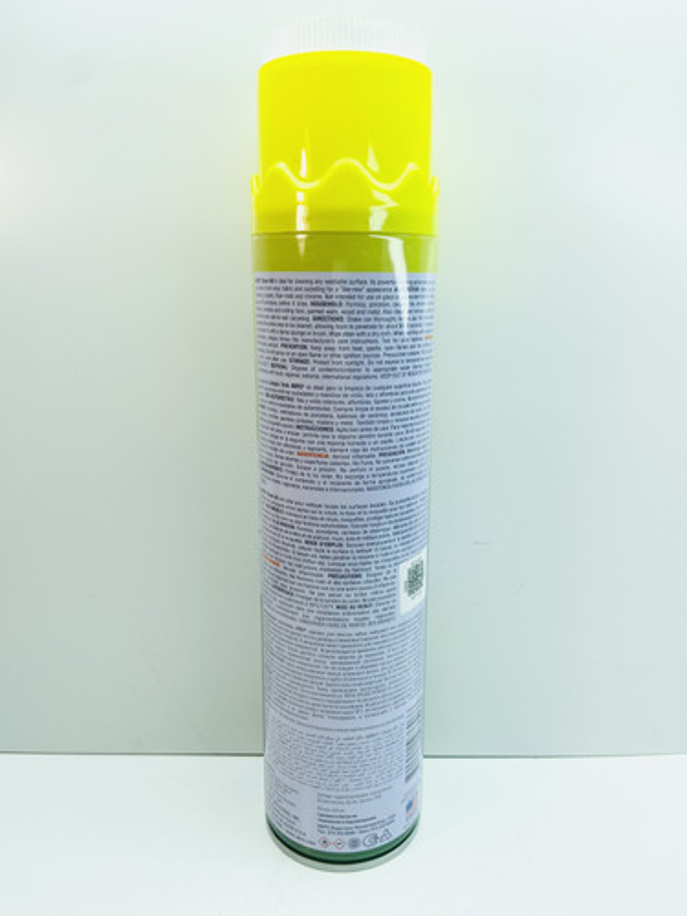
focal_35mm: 26
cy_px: 458
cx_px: 344
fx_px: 688
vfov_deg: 67.3
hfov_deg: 53.1
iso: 32
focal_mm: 4.25
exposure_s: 1/981
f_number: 1.8
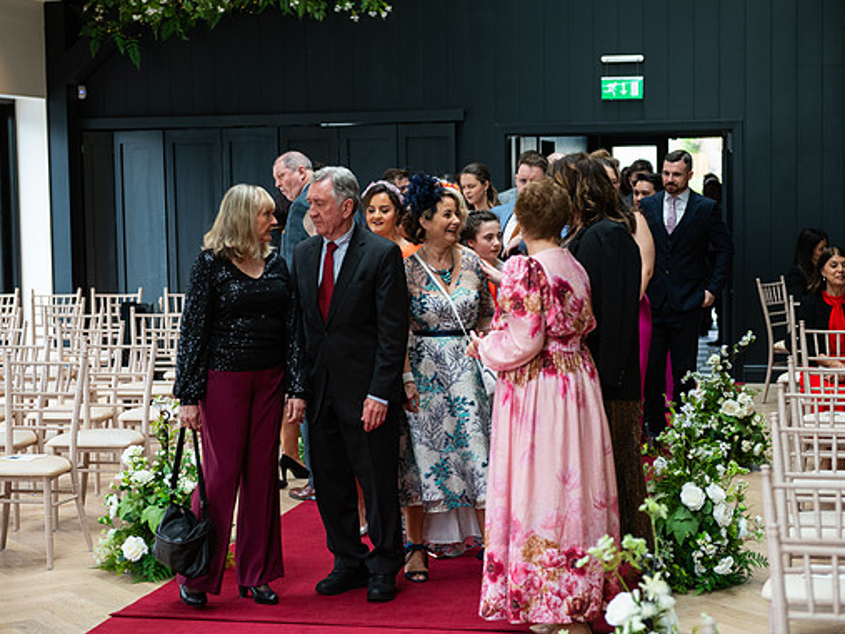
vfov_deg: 19.1
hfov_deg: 25.3
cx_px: 435
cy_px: 318
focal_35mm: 77
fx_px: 1879
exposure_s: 1/160
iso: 320
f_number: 3.5
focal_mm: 70
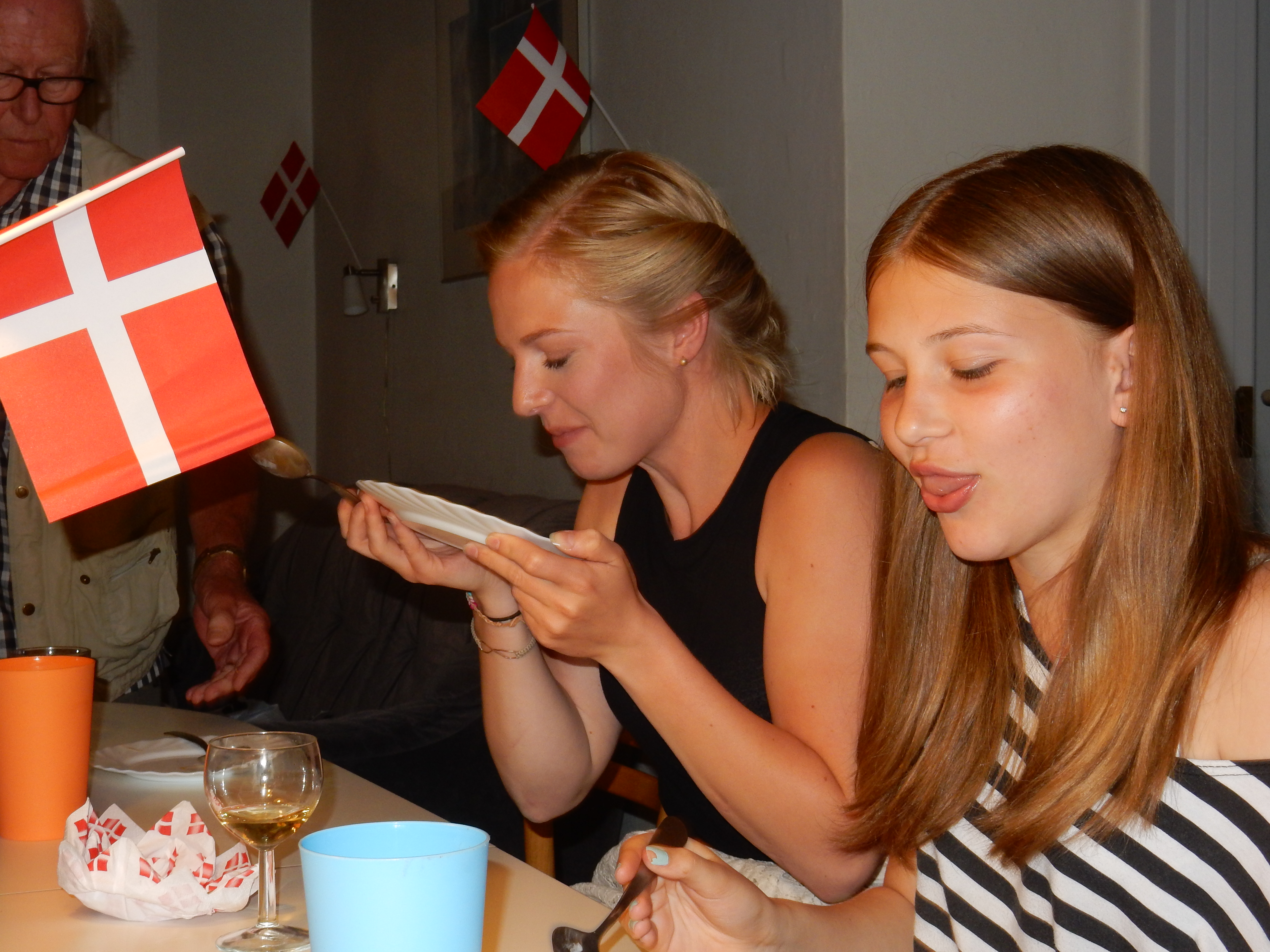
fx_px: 2201
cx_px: 635
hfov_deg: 32.2
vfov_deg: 24.4
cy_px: 476
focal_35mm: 60
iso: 200
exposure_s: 1/30
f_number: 4.5
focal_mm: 10.7
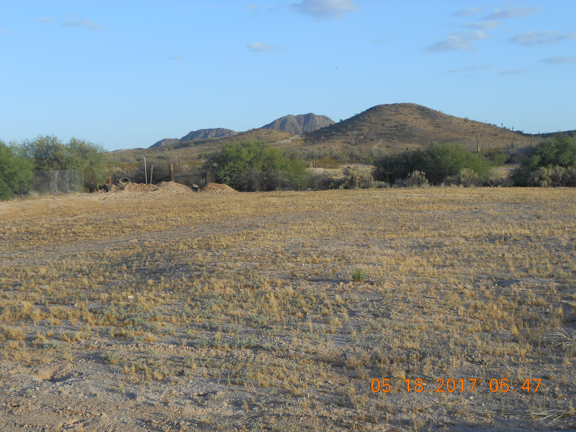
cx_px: 288
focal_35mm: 49
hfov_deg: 38.9
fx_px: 815
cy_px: 216
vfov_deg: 29.7
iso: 80
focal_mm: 8.8
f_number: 4.8
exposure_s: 1/250
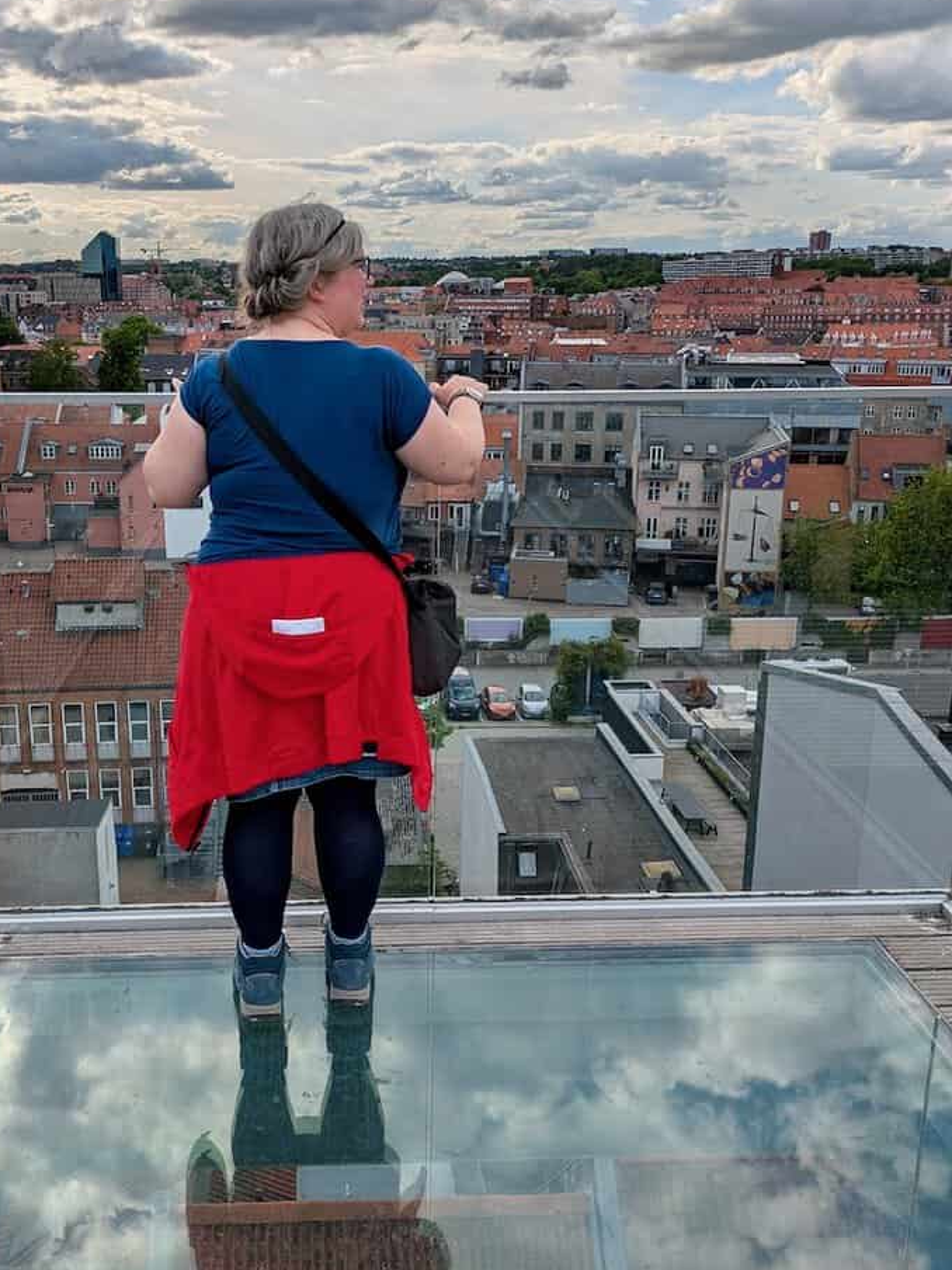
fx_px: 1247
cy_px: 628
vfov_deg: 54.0
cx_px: 356
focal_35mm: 34
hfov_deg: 41.5
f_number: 1.89
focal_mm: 5.43
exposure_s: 1/3378
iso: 46
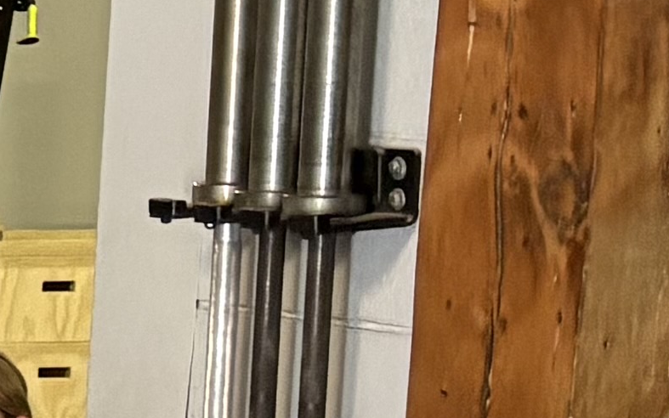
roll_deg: +0.3
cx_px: -1586
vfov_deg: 6.5
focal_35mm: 200
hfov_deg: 8.2
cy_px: 550
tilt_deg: -8.2
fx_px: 3647
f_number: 1.6
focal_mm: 5.96
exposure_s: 1/60
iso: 400
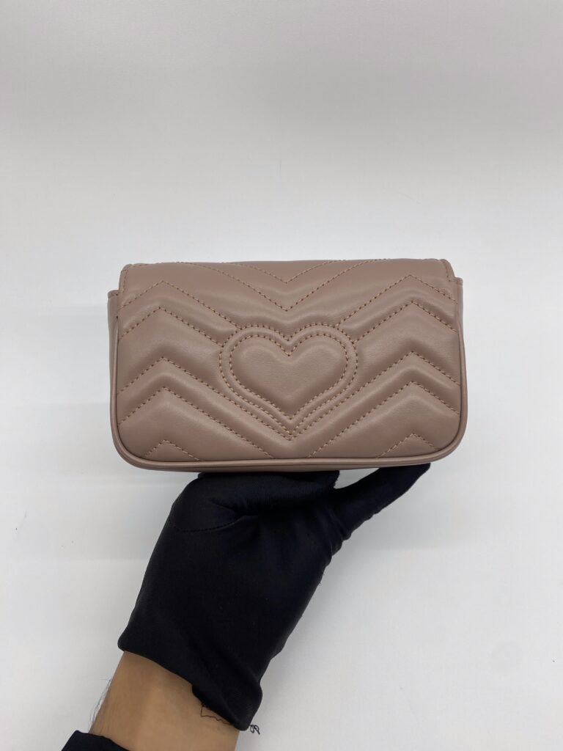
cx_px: 282
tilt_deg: -47.2
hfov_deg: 53.1
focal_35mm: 26
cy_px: 376
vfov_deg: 67.3
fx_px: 564
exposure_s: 1/129
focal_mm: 4.25
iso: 32
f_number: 1.8
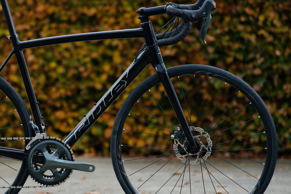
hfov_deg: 6.0
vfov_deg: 4.0
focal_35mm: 344
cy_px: 90
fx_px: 2780
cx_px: 72
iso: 125
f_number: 4
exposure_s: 1/320
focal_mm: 200
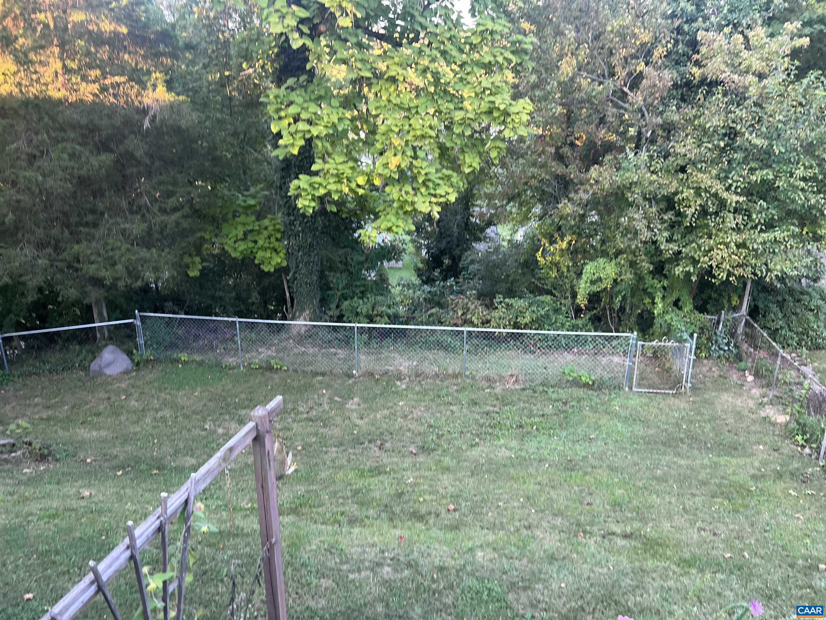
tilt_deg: -18.4
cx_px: 413
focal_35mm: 26
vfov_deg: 53.1
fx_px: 620
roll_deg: -0.8
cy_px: 310
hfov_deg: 67.3
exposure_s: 1/90
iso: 125
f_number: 1.5
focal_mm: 5.7
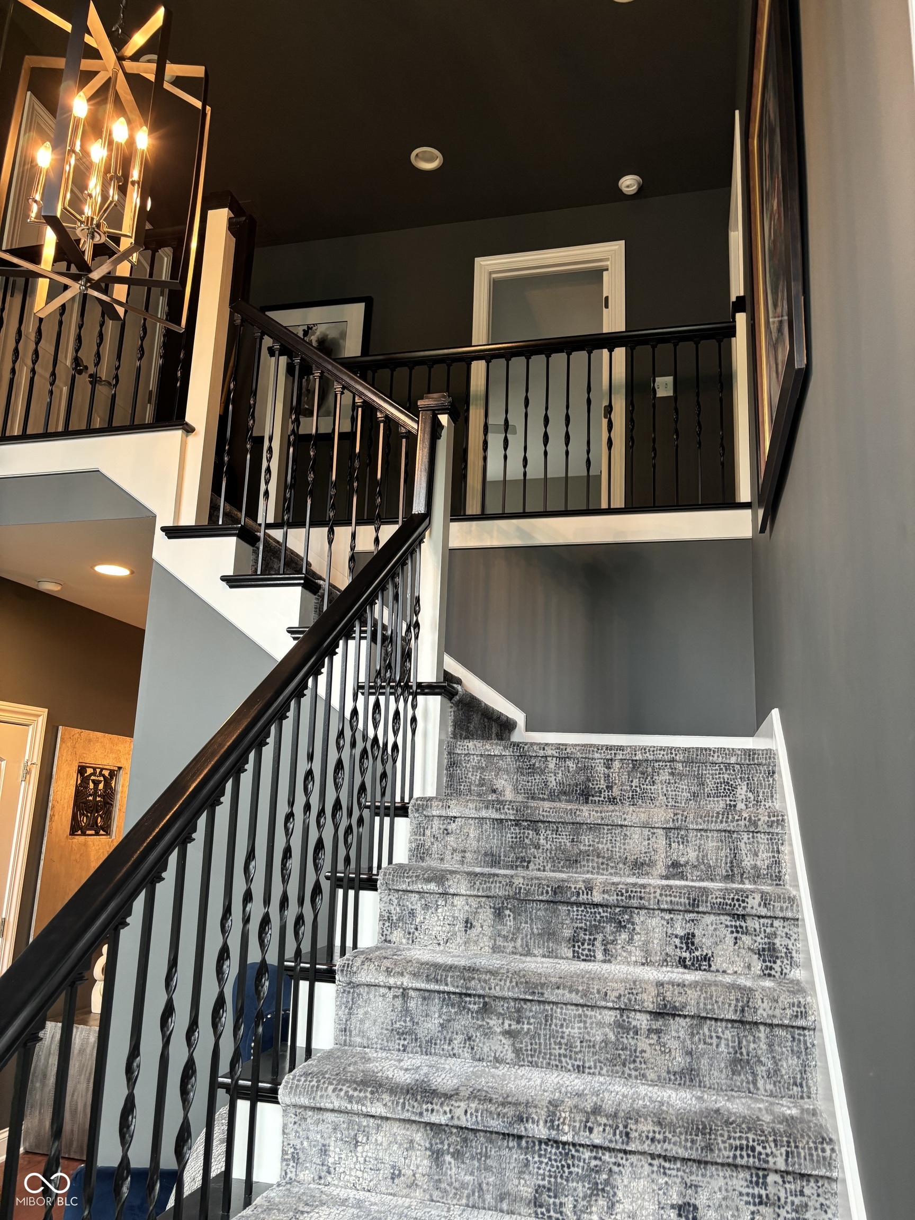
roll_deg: -3.7
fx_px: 916
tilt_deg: +11.9
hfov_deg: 53.1
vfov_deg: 67.3
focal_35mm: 26
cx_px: 458
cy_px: 610
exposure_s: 1/60
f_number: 1.6
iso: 200
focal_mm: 5.96
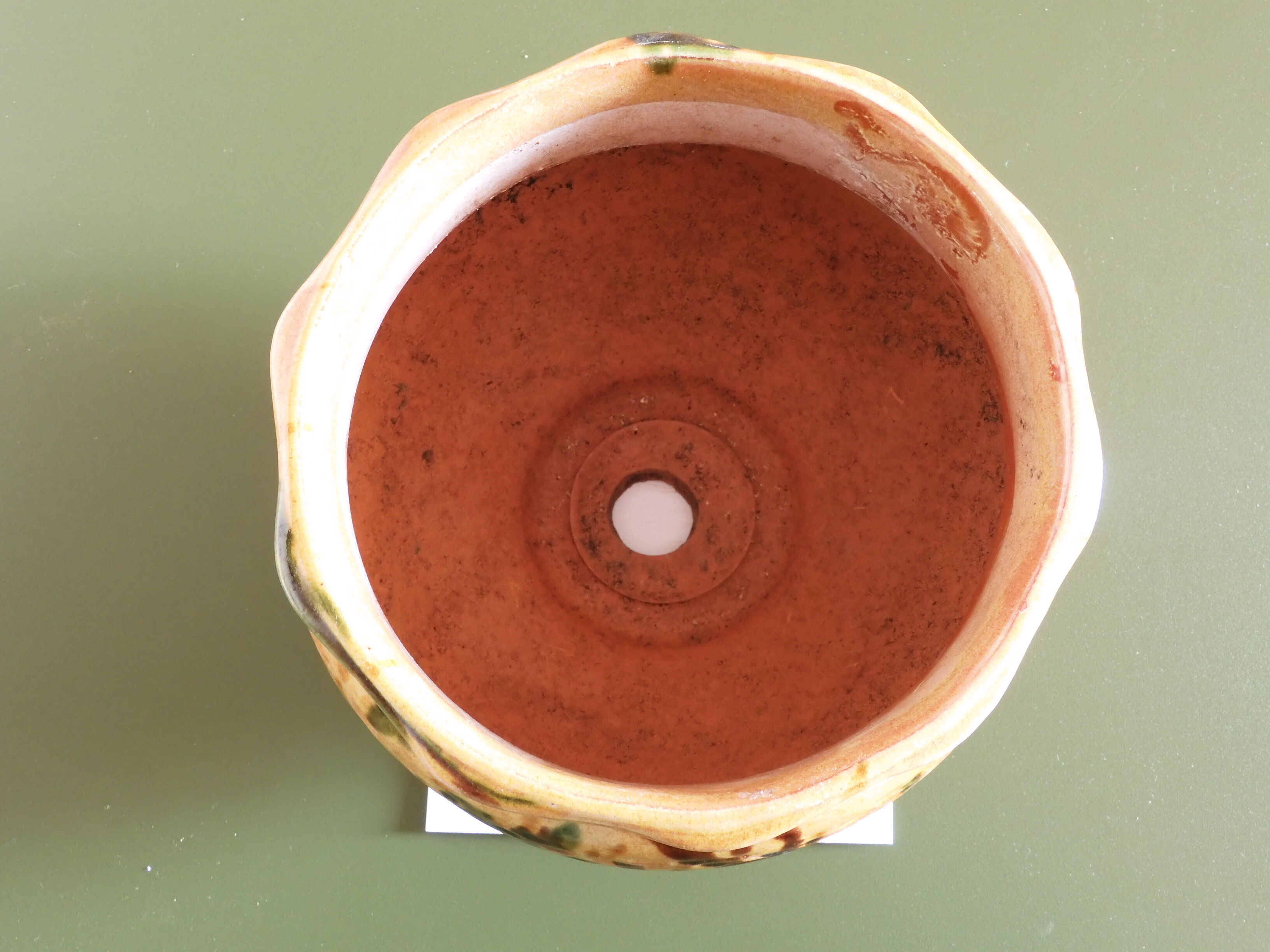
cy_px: 476
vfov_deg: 40.7
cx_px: 635
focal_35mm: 35
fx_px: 1284
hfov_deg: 52.6
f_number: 4
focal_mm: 6.2
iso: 400
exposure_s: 1/10
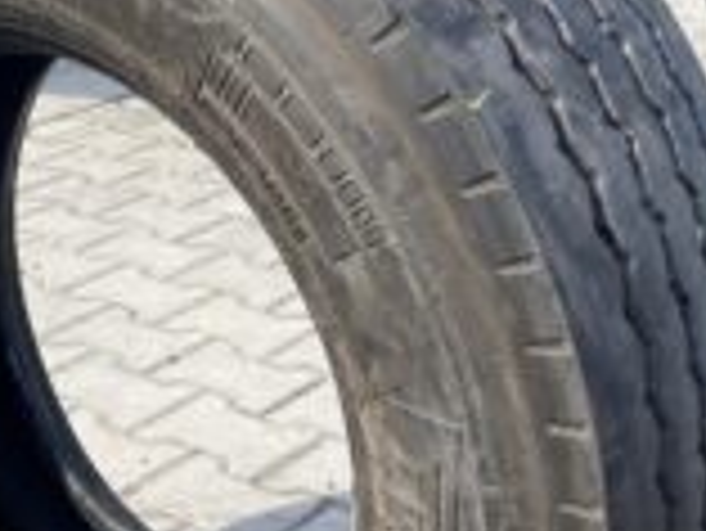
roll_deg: +1.8
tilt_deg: -24.3
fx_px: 1449
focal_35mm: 71
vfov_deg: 20.7
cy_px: 353
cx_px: 225
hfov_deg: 27.2
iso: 32
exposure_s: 1/788
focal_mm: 4.25
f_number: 1.8
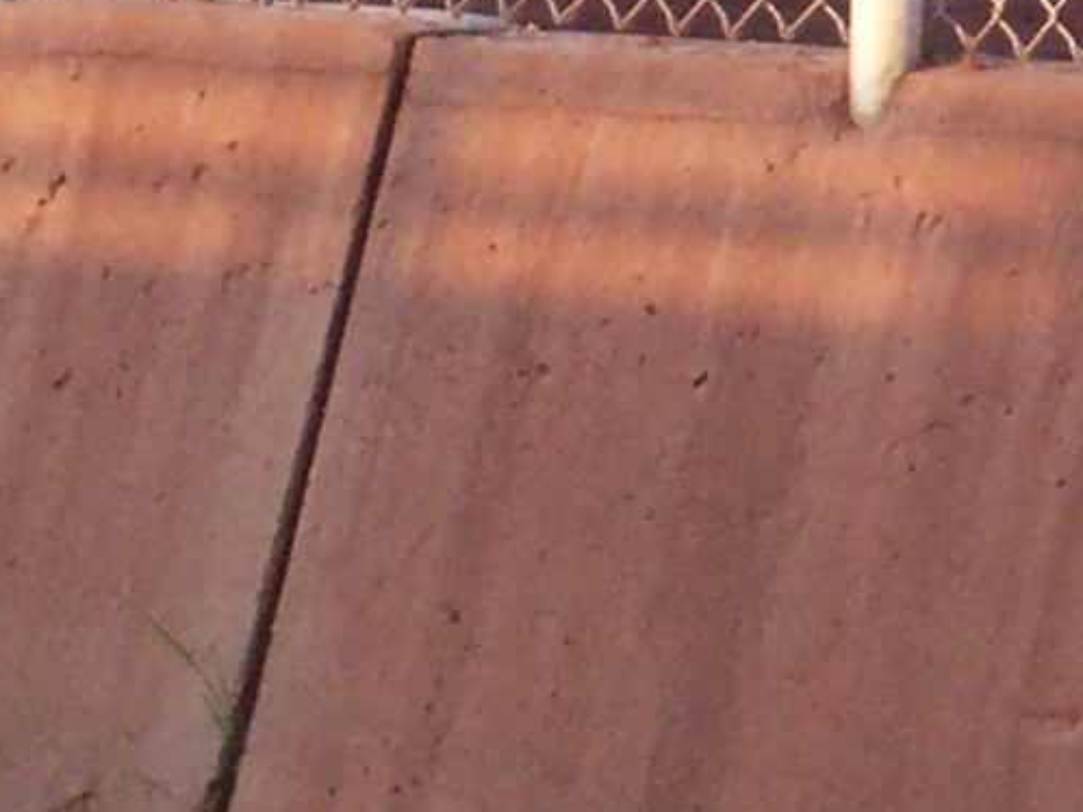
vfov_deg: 3.1
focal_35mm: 471
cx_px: 1923
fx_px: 14732
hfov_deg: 4.2
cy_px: -693
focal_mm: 16.8
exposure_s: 1/188
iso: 160
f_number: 4.6
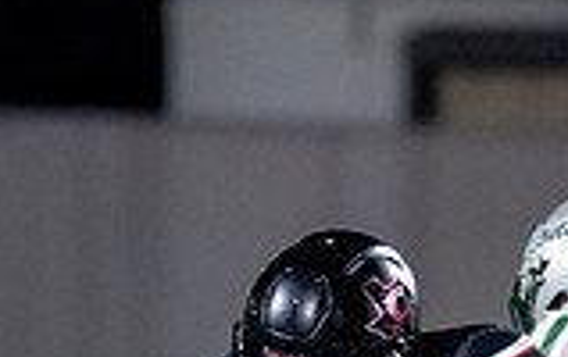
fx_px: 24269
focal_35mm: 1565
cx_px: 680
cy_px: 564
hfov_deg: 1.3
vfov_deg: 0.8
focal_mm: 200
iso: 2000
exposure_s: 1/1250
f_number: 2.8
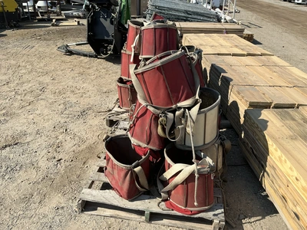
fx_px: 248
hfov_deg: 63.4
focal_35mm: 28
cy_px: 115
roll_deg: -2.6
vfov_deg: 49.7
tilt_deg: -26.6
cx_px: 154
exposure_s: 1/1250
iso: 25
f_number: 1.8
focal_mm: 3
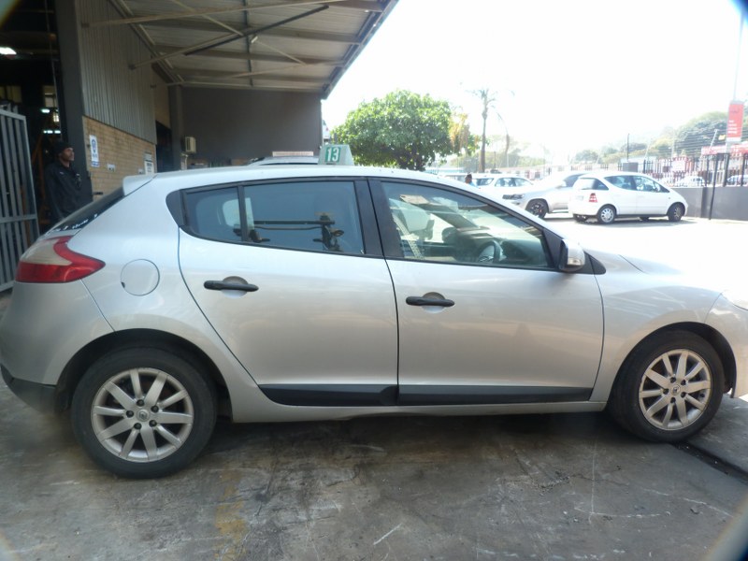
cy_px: 280
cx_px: 374
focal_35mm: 25
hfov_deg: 69.4
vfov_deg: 54.9
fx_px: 540
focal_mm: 4.5
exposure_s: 1/100
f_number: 2.8
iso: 80
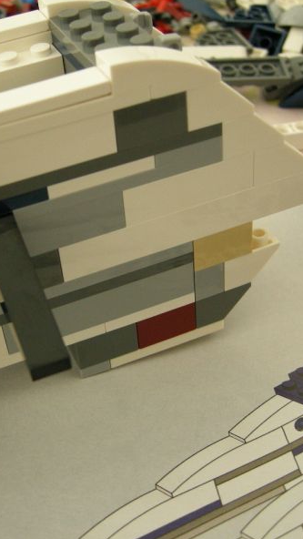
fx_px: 757
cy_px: 268
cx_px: 104
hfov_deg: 22.5
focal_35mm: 53
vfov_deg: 39.2
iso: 210
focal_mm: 7.5
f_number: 2.7
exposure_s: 1/60.3
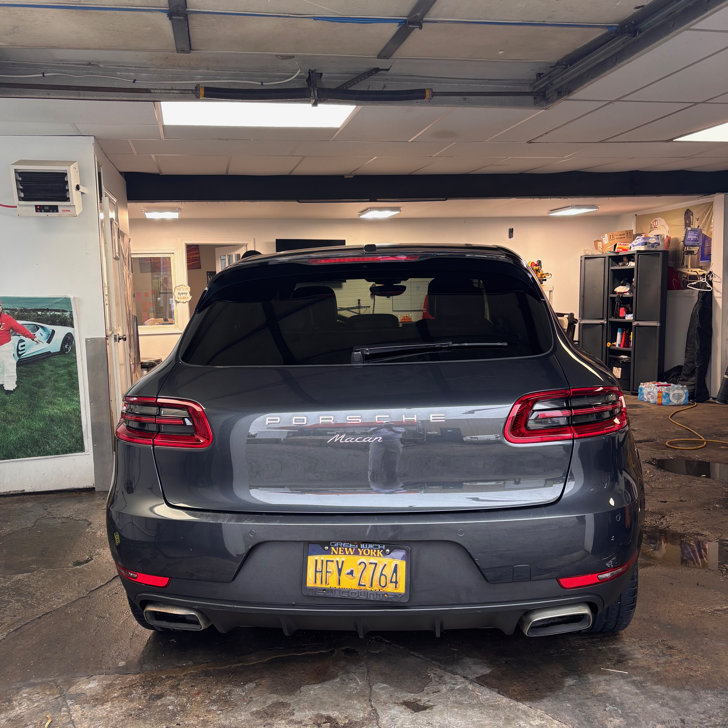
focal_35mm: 31
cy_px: 371
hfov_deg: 52.5
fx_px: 738
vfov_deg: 52.5
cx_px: 360
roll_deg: +0.5
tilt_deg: -5.4
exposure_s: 1/60
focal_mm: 5.96
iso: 64
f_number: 1.6
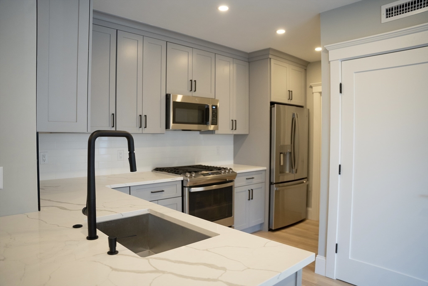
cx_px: 214
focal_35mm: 24
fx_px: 285
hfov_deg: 73.7
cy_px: 143
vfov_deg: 53.1
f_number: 2.8
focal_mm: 24
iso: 1250
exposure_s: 1/250
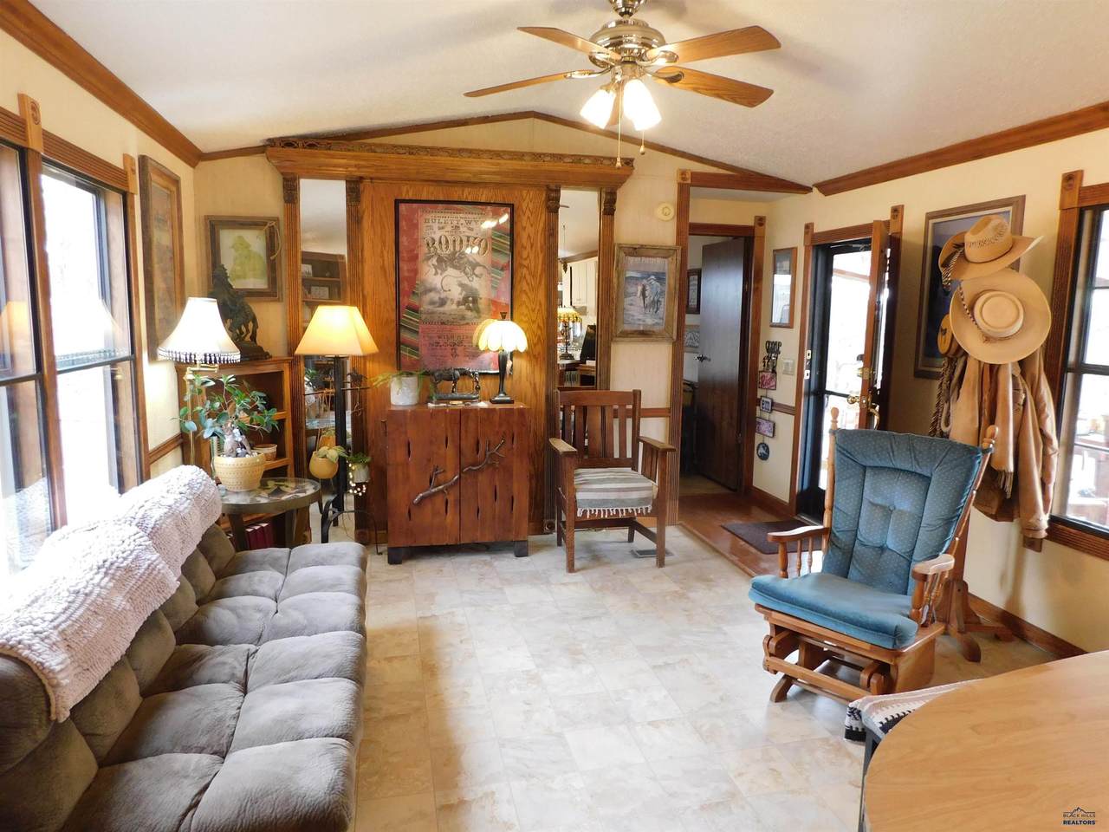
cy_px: 416
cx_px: 554
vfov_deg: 58.9
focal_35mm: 23
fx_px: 737
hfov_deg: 73.9
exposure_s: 1/30
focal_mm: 4
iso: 220
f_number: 3
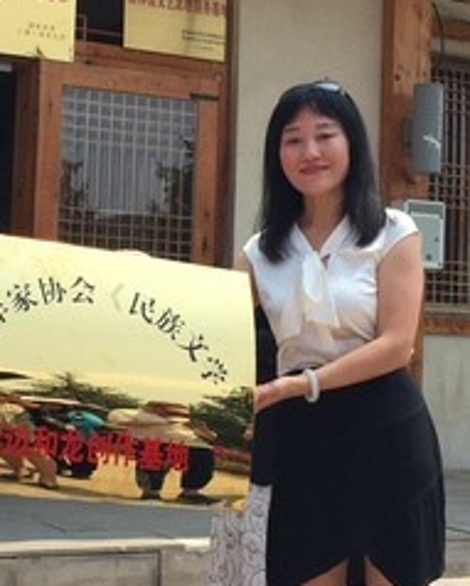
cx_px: 148
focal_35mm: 76
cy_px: 281
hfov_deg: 20.1
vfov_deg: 25.0
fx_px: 1319
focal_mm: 4.15
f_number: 2.2
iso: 32
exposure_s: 1/1319
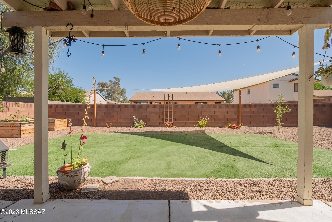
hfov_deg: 100.4
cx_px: 166
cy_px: 111
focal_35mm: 15
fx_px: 138
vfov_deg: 77.3
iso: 100
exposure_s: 1/100
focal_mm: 10
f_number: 11
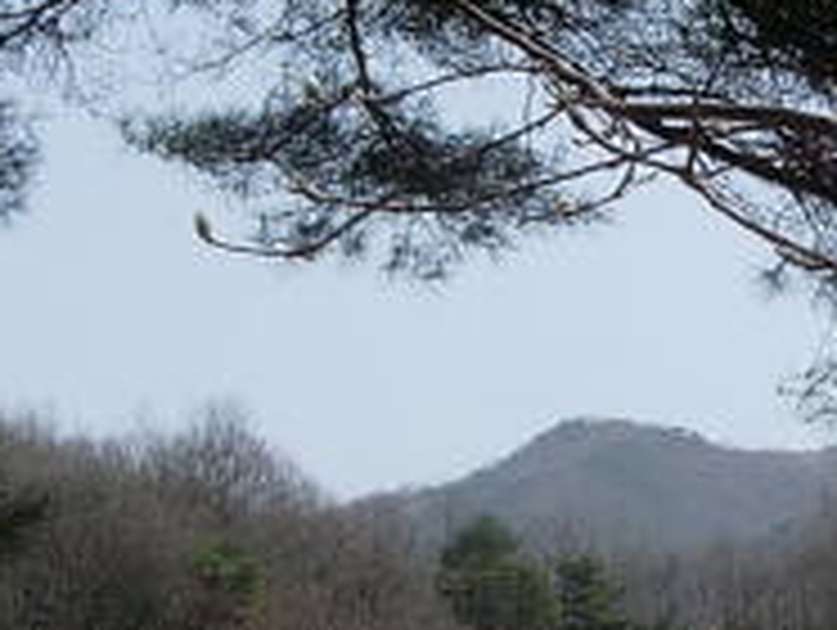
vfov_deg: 9.5
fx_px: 3777
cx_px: 832
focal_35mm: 156
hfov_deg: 12.5
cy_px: 439
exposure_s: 1/664
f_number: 4.8
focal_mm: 7.8
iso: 64
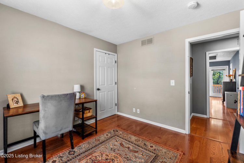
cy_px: 82
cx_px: 122
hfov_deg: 95.0
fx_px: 112
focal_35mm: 16
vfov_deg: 72.1
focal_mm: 11
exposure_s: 1/2
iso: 400
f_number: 9
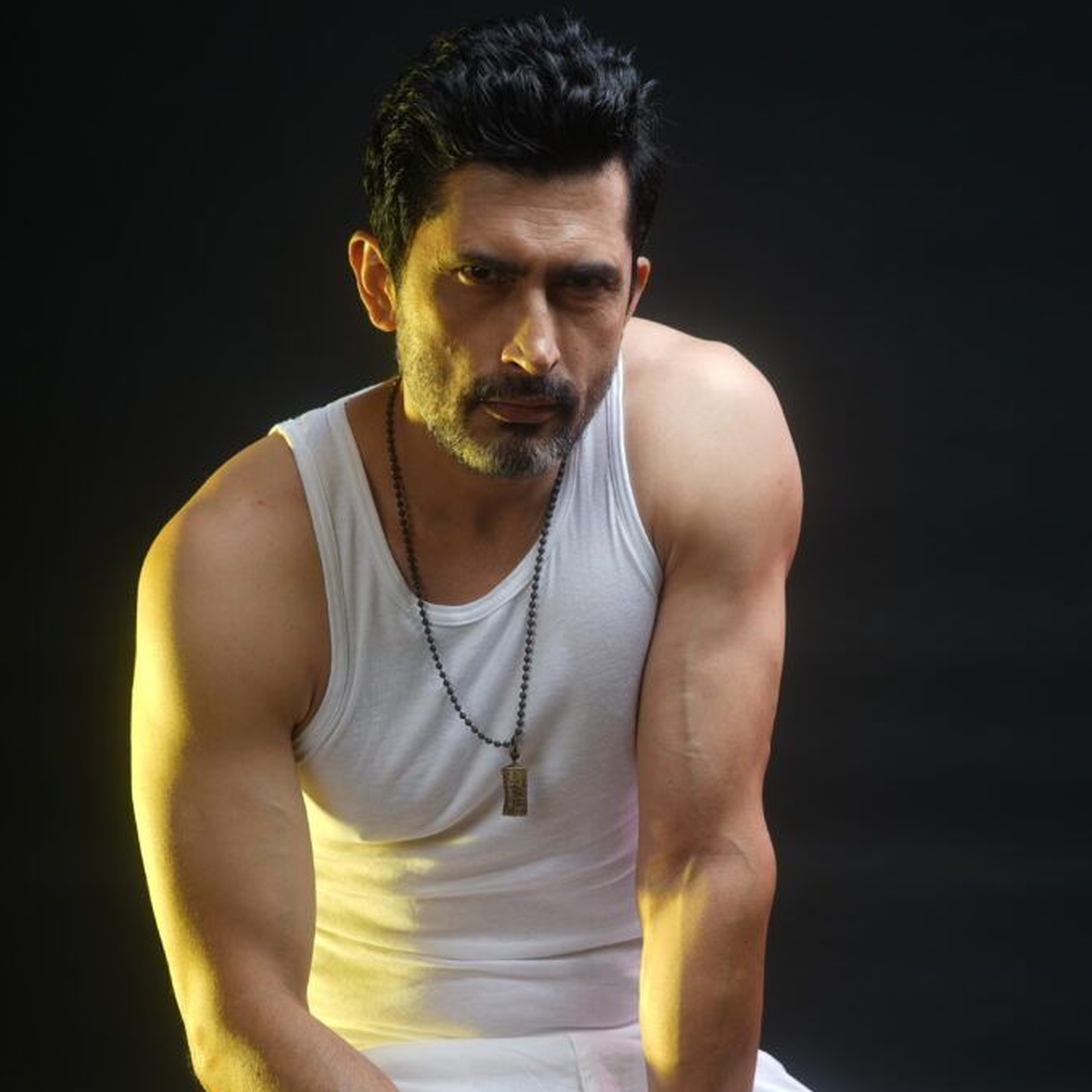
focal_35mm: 109
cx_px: 546
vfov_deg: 16.0
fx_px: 3890
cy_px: 696
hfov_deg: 16.0
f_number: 6.3
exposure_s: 1/160
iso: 64
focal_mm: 85
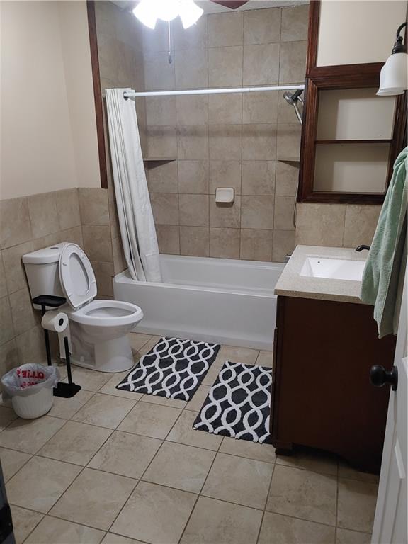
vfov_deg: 67.3
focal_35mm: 26
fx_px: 409
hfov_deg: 53.1
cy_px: 272
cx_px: 204
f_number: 1.8
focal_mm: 4.36
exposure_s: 1/24
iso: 300
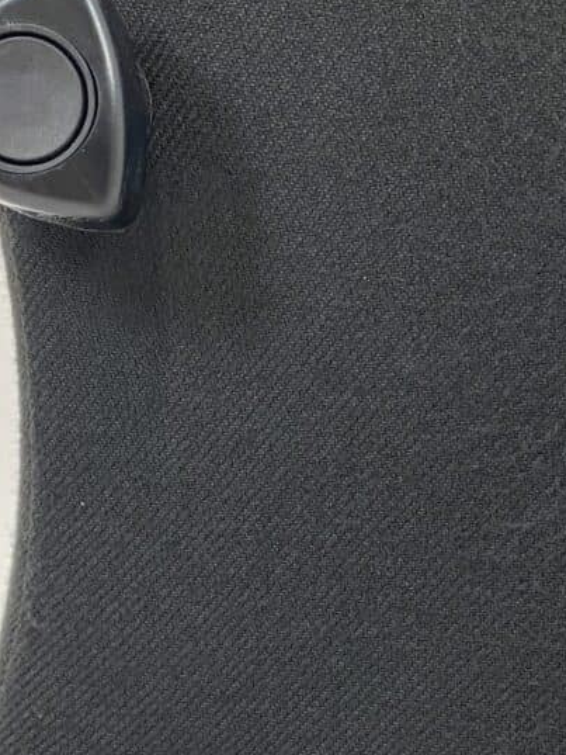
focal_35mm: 71
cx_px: 344
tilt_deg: -11.7
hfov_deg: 20.7
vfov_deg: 27.0
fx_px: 1547
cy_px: 572
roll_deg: +0.1
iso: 100
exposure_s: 1/50
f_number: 1.8
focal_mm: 4.25
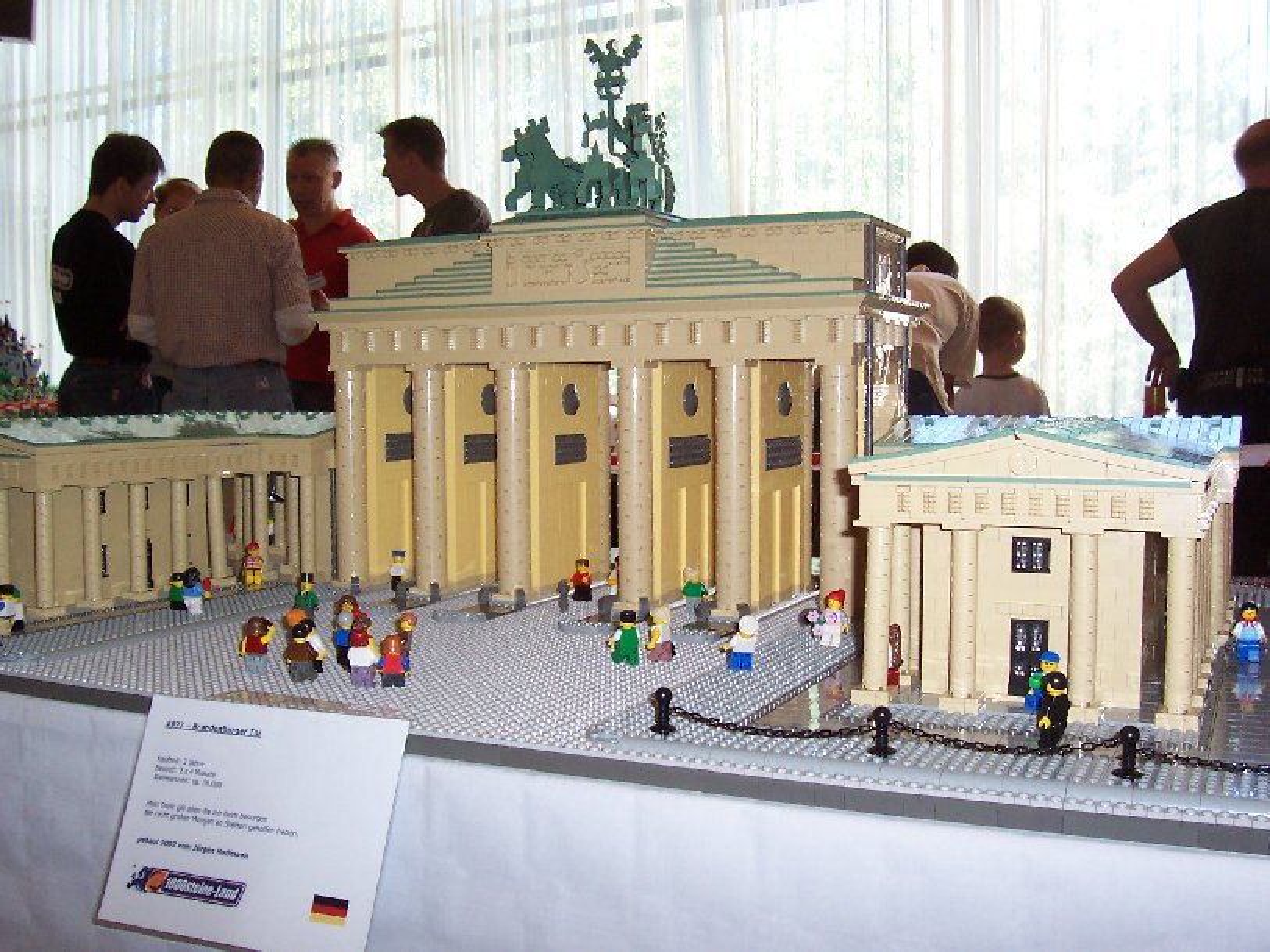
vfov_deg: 38.7
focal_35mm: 37
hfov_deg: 50.1
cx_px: 635
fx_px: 1358
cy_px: 476
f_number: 2.8
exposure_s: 1/60
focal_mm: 5.6
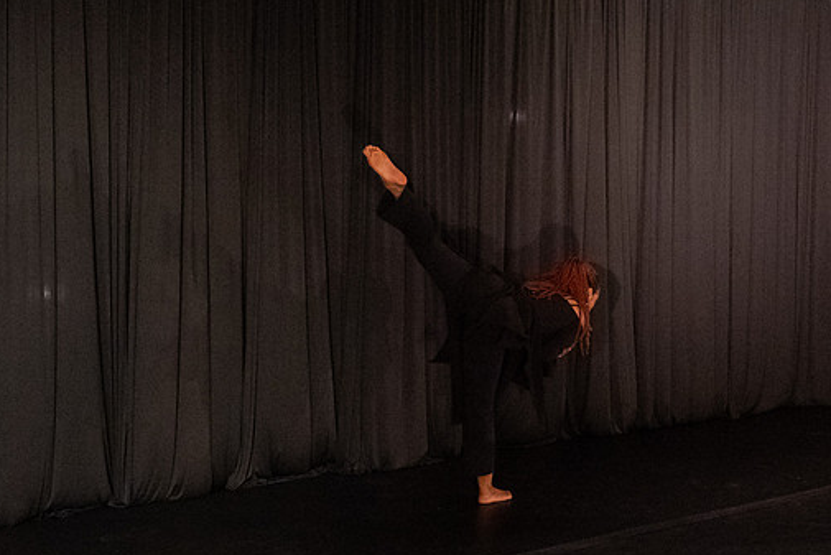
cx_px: 362
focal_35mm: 61
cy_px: 241
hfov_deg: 32.8
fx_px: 1408
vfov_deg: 22.3
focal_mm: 28
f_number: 3.2
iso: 6400
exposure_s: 1/320
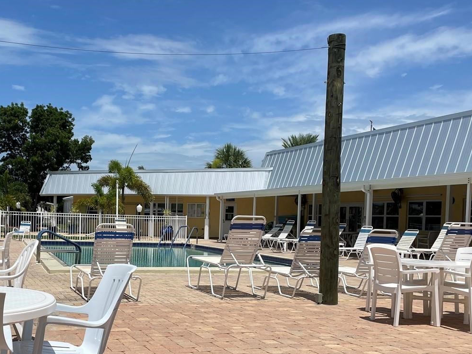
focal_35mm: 42
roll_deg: -1.3
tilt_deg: +0.2
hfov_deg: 44.1
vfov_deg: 34.1
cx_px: 158
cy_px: 235
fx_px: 573
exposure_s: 1/7813
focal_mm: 4.2
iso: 32
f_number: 1.6
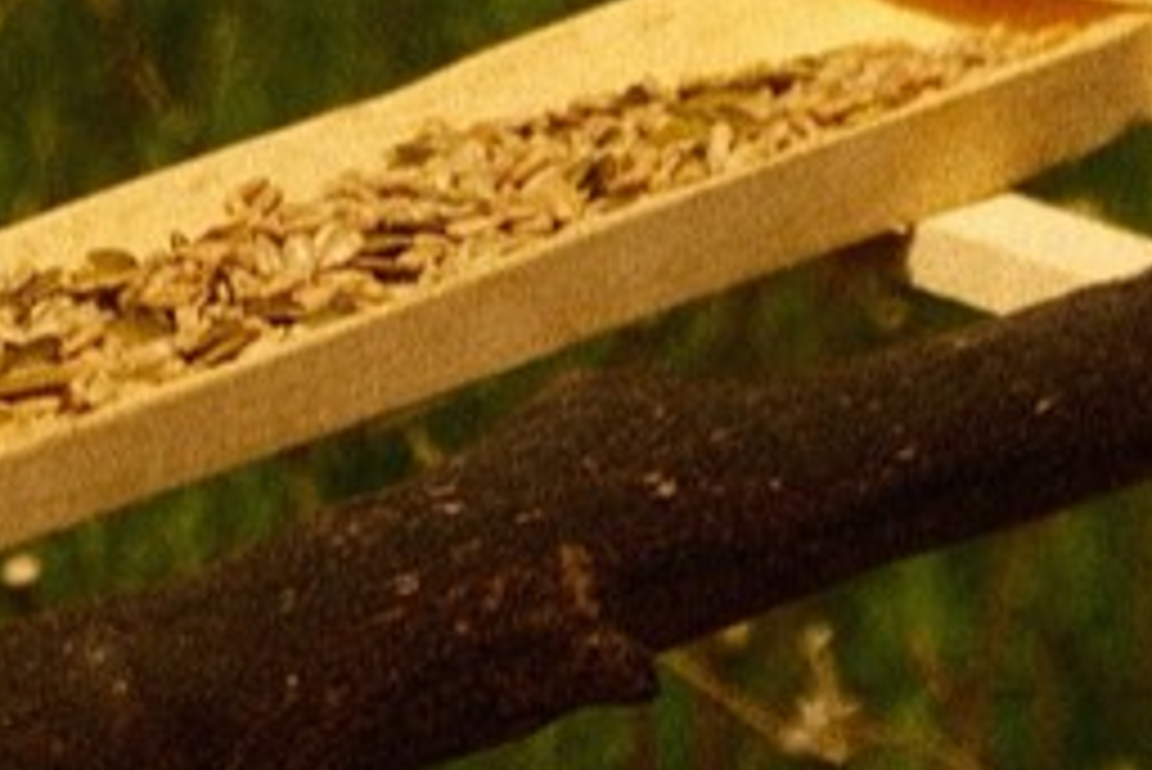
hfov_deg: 4.0
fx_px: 16585
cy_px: -212
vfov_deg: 2.7
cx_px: -189
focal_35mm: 518
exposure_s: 1/3200
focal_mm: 55
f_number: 4
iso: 200
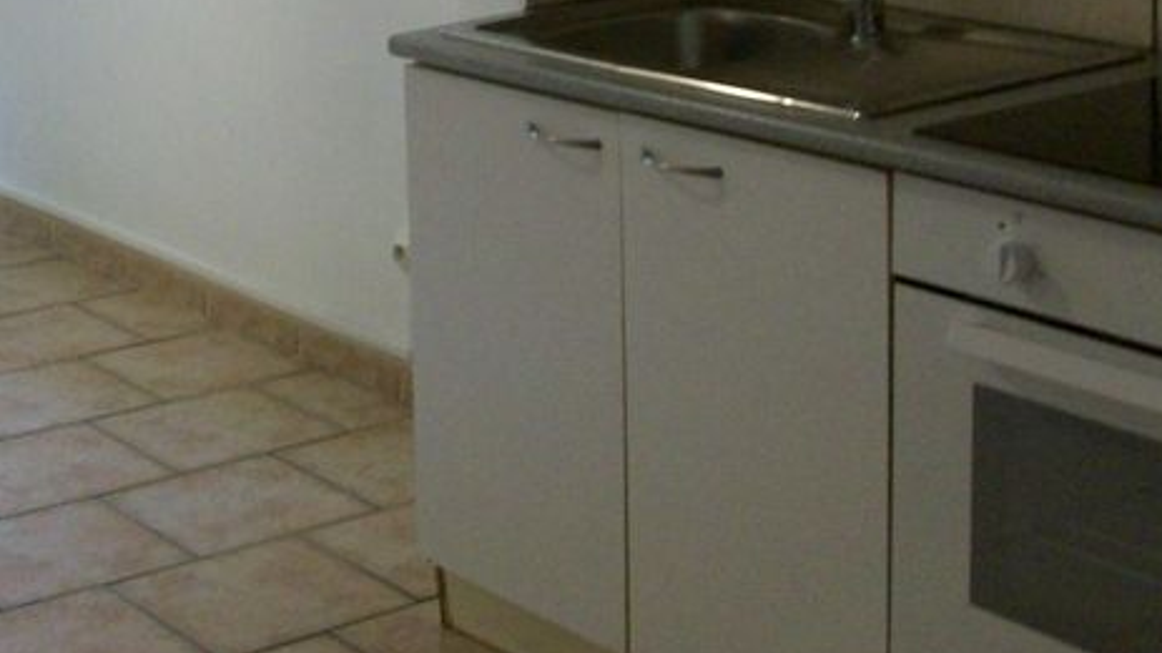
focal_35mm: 80
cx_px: 168
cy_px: -163
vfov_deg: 14.5
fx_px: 2464
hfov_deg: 25.9
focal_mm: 5.7
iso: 160
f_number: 2.8
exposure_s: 1/20.3
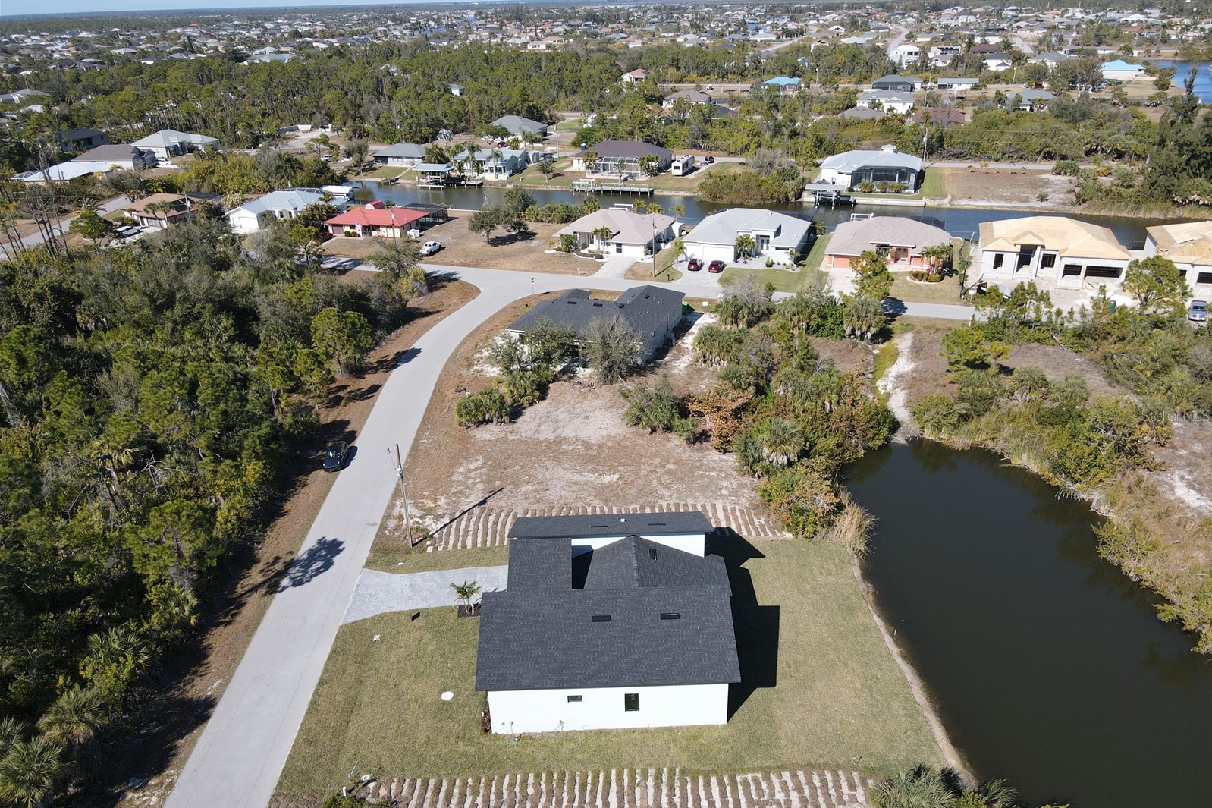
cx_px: 606
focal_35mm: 25
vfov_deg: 51.3
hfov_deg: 71.5
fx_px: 842
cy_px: 415
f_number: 2.8
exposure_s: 1/500
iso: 100
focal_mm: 4.5
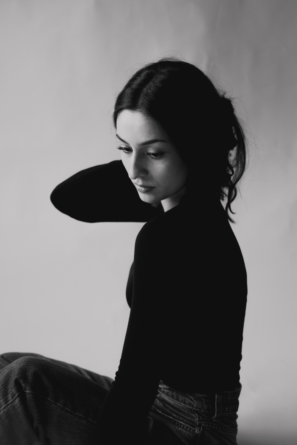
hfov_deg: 25.5
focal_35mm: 53
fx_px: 656
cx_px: 148
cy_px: 222
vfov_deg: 37.5
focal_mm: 35
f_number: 2
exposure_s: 1/125
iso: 800
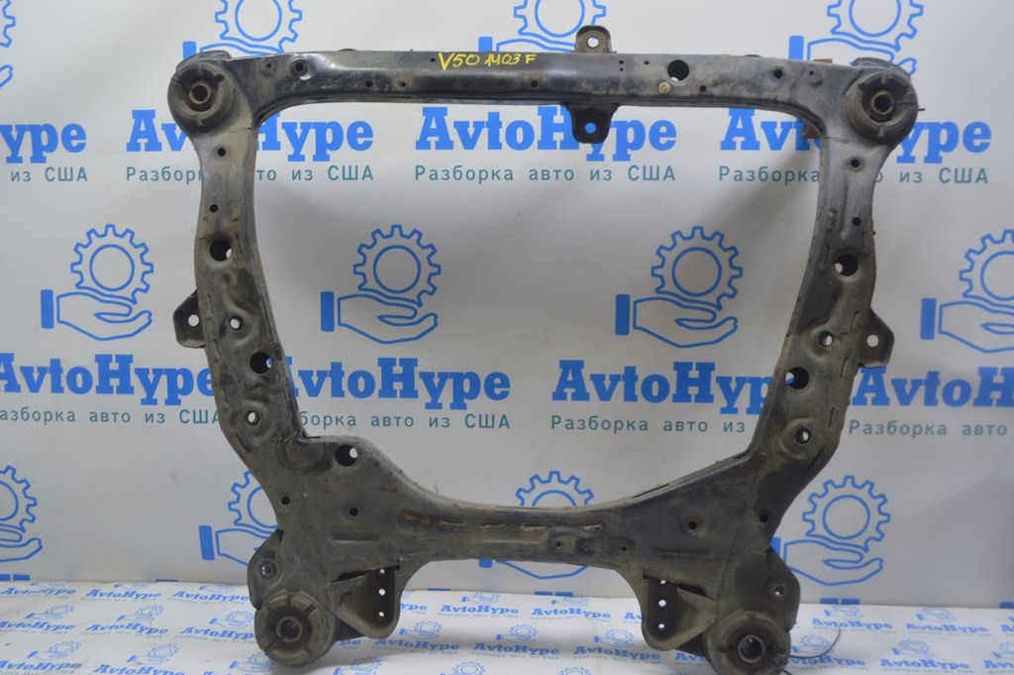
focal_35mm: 33
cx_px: 507
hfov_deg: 57.3
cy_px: 338
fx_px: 929
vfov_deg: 39.9
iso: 400
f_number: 5.6
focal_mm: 22
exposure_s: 1/20
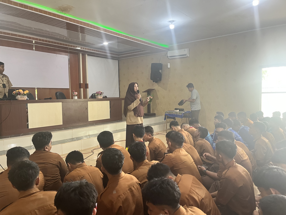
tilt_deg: -2.7
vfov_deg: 53.1
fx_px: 215
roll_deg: +0.8
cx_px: 143
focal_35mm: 26
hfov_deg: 67.3
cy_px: 108
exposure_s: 1/60
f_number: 1.6
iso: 200
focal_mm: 5.1
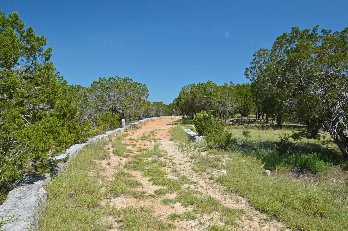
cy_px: 116
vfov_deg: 50.3
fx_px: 246
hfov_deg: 70.5
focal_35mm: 26
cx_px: 174
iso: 200
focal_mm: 17
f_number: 16
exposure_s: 1/50
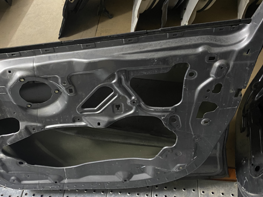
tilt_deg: -49.3
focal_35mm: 37
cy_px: 98
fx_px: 281
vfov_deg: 38.7
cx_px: 107
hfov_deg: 49.9
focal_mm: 4.25
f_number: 1.8
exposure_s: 1/25
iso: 800
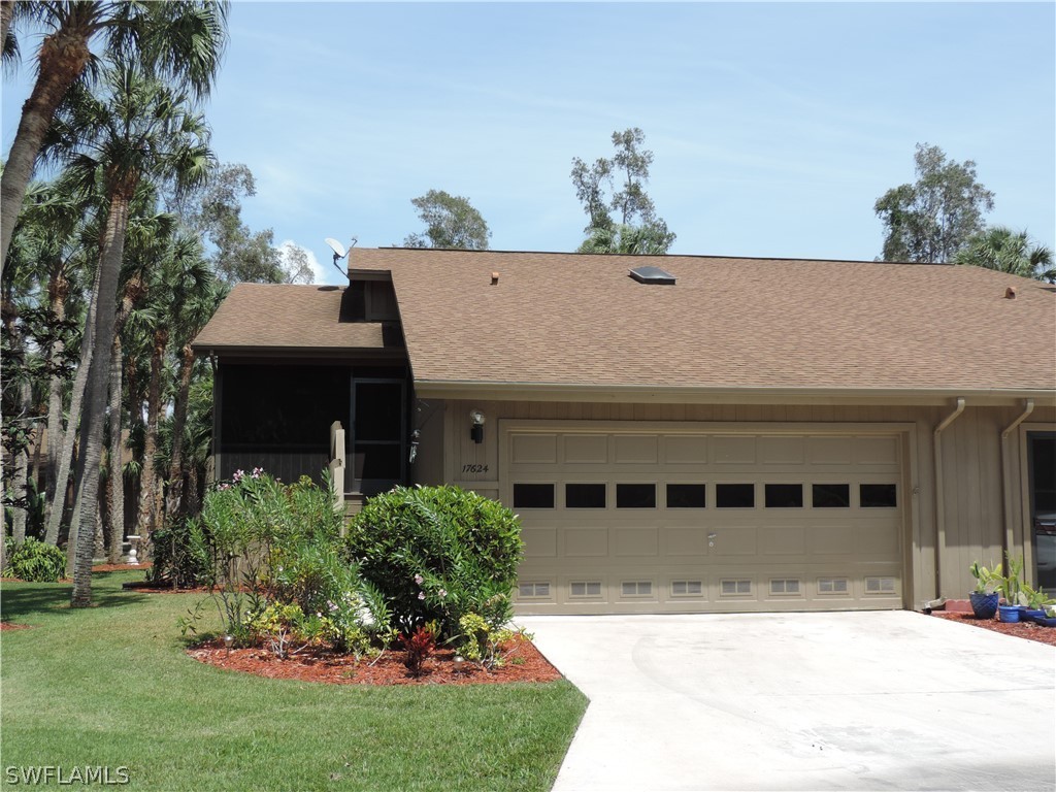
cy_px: 396
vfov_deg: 36.0
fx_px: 1220
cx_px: 528
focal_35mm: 40
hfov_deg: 46.8
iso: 80
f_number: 3.3
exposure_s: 1/800
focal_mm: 7.1
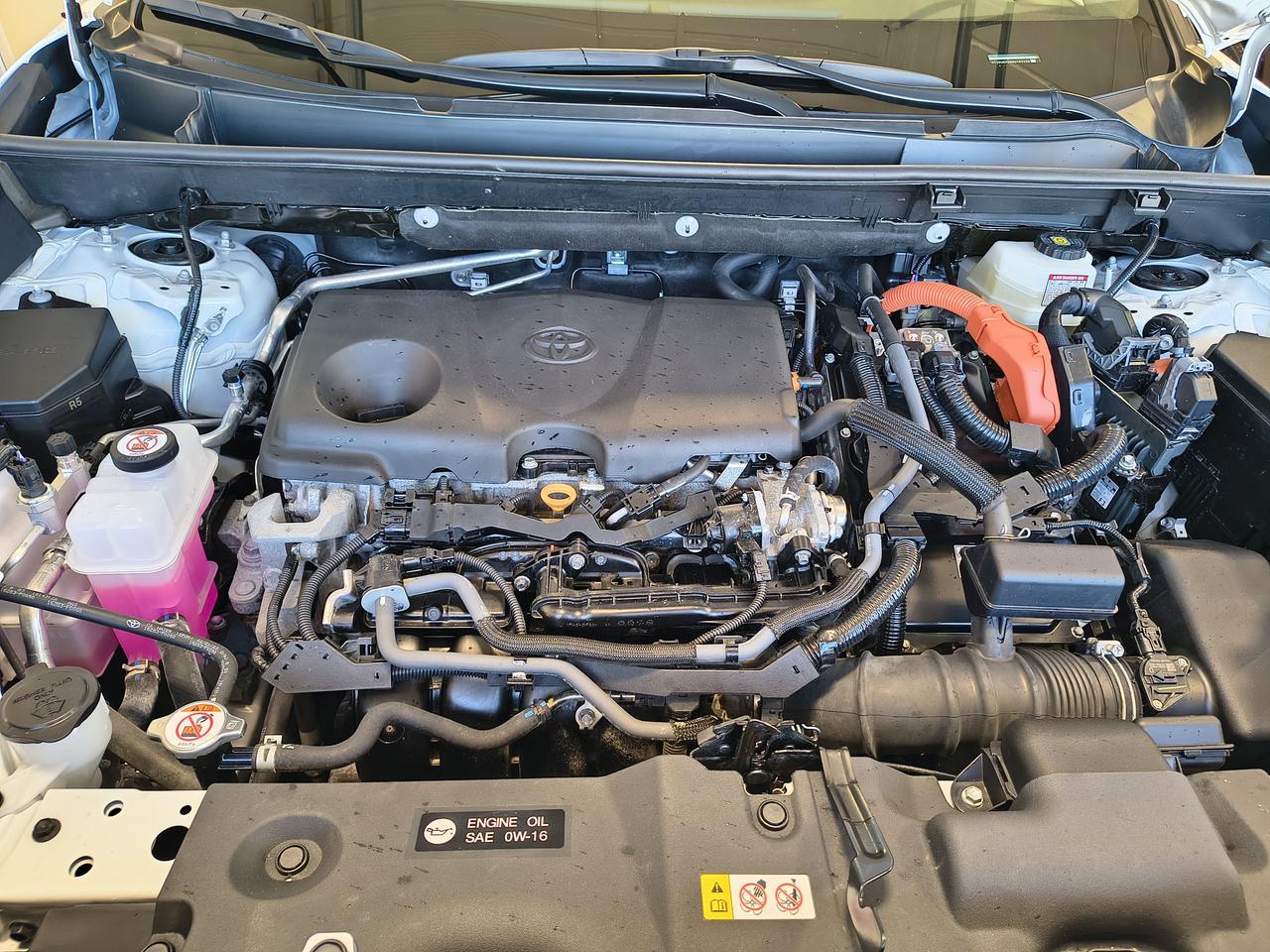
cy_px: 476
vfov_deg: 56.8
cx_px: 635
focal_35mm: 24
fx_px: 881
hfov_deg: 71.6
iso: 617
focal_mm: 5.56
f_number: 1.8
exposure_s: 1/120
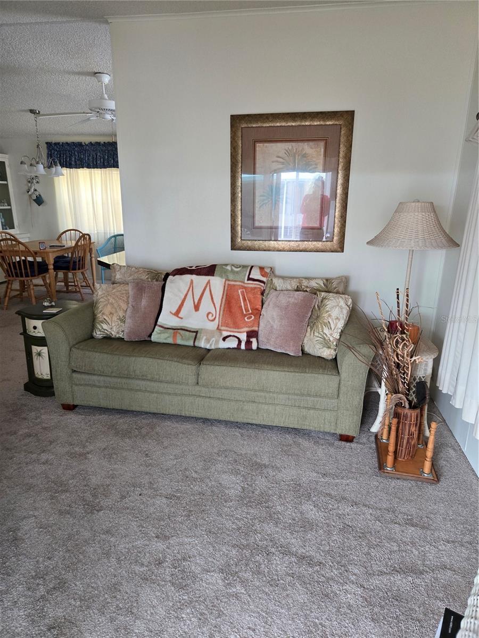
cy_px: 319
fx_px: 424
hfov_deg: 58.9
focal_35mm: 23
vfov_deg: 73.9
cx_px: 240
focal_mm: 5.4
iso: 500
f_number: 1.8
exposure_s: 1/120
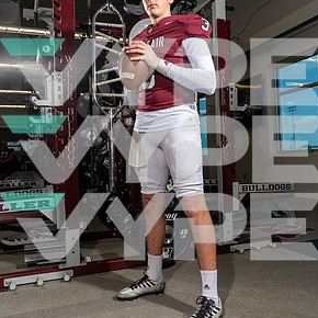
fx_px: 343
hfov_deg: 49.7
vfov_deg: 49.7
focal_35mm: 33
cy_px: 150
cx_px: 163
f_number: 5.6
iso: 200
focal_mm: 25
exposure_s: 1/250
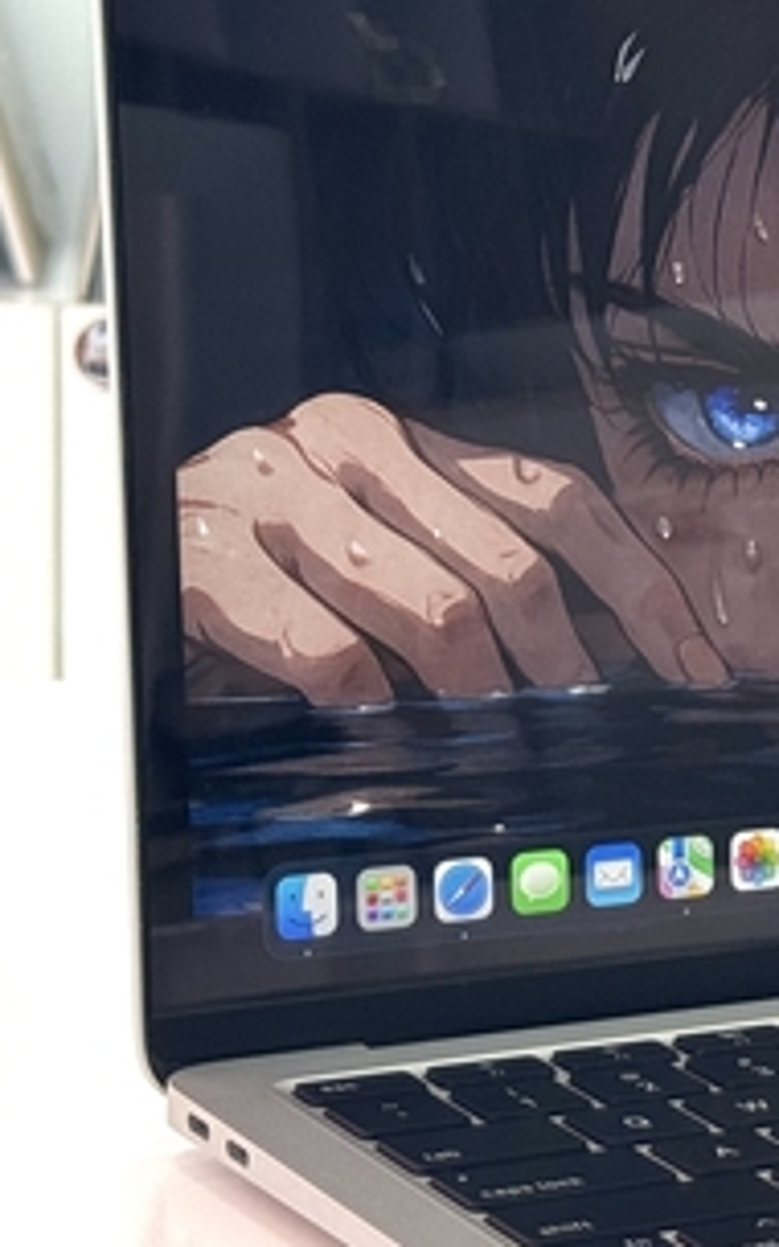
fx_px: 4552
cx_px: 1263
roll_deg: -1.0
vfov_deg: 15.6
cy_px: 513
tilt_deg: -8.1
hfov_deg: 9.4
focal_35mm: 134
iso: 80
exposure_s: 1/156
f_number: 1.78
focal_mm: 6.76
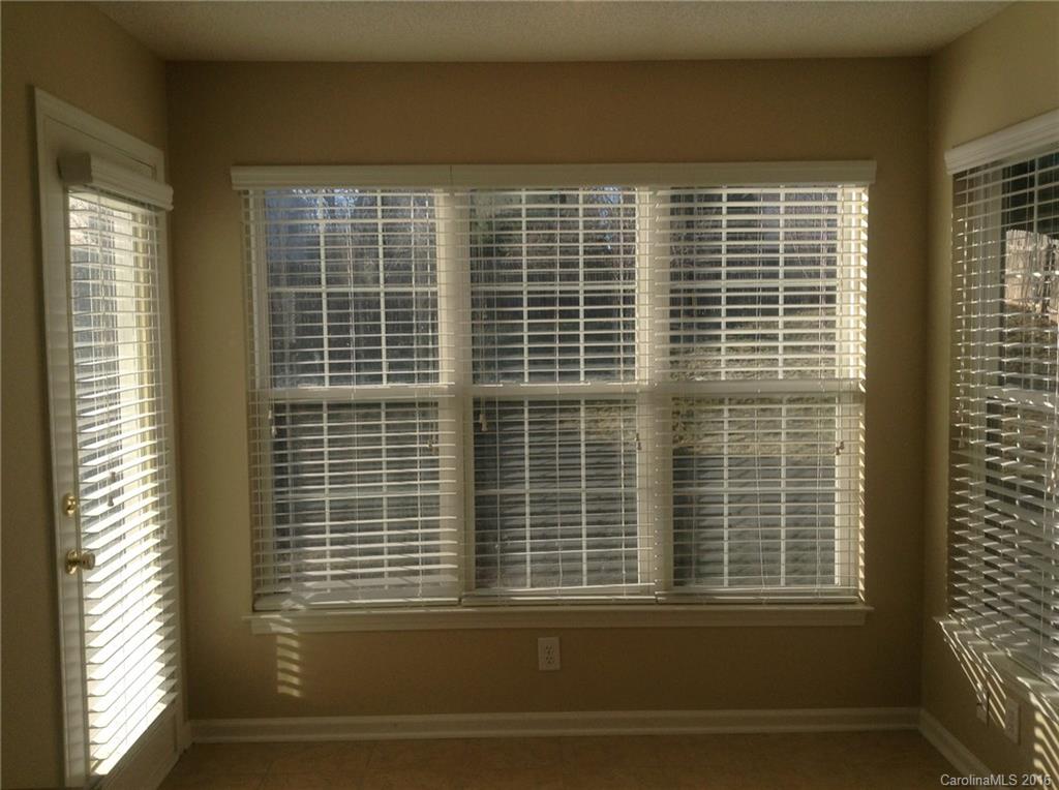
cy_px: 395
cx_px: 530
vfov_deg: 42.8
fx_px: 1008
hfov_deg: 55.4
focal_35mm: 33
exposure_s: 1/536
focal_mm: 3.3
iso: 25
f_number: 2.4
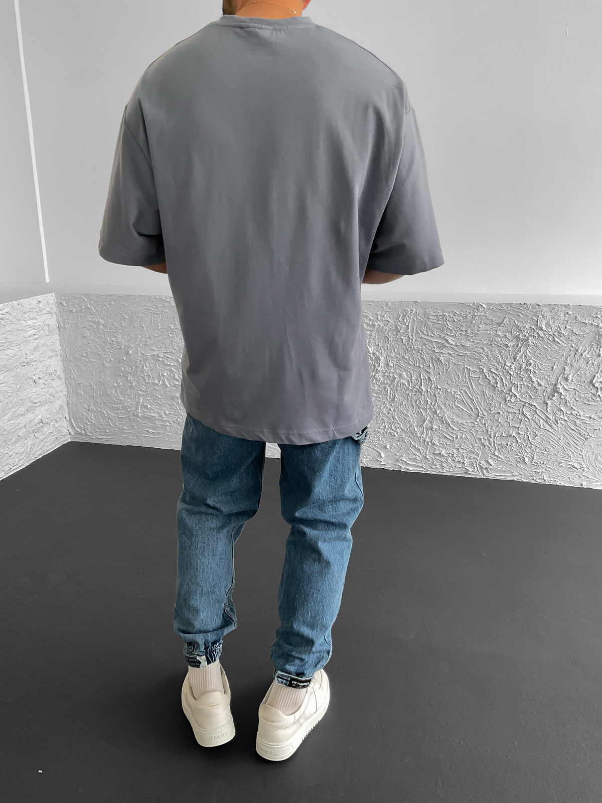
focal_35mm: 29
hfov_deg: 48.2
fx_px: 672
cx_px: 301
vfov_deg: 61.7
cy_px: 402
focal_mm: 3
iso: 64
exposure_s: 1/115
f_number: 1.8
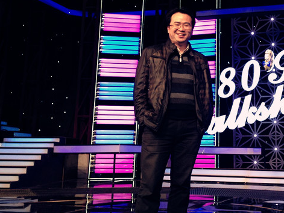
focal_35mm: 56
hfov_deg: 33.2
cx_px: 235
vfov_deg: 26.0
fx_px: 460
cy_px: 78
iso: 80
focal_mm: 4.13
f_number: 2.4
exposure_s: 1/20
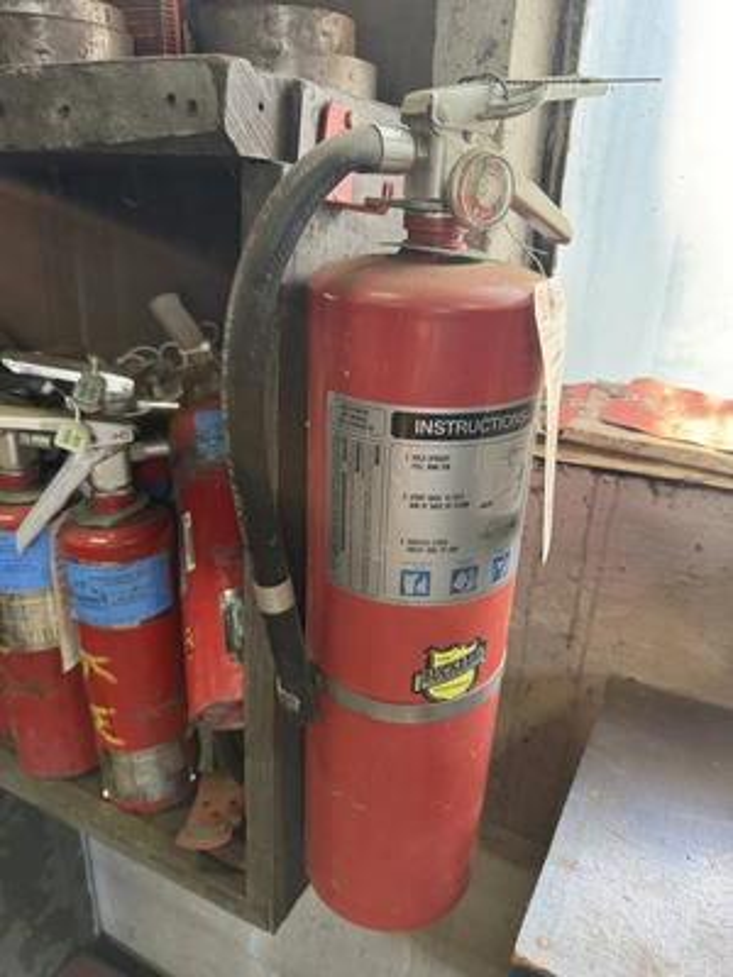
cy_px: 488
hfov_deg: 56.8
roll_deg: -4.0
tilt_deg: -20.6
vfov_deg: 71.6
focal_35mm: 24
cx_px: 366
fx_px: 678
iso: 200
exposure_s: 1/121
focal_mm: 6.76
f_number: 1.78
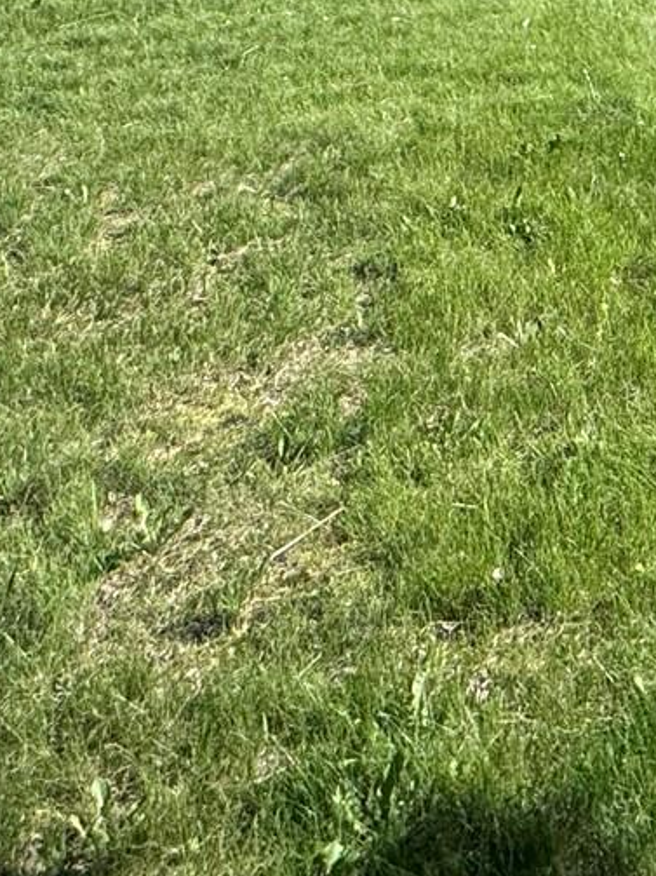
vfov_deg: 26.3
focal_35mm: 57
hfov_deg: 22.1
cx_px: 926
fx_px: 1441
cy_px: -376
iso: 50
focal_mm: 2.22
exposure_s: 1/910
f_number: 2.2
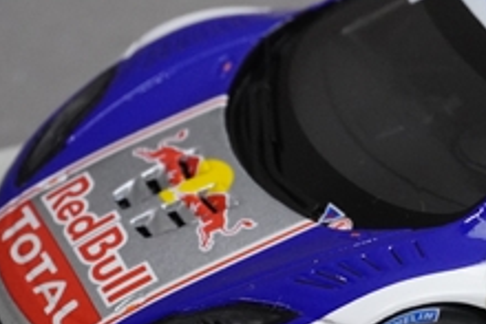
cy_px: 155
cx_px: 627
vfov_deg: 6.6
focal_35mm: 209
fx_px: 2823
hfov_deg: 9.7
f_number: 11
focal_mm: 48
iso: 3200
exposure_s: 1/30
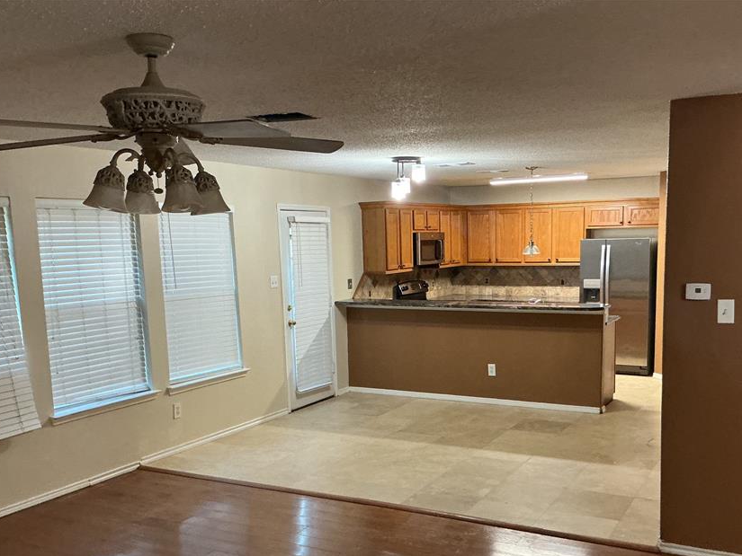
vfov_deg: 39.4
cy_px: 344
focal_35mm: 36
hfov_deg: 51.2
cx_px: 418
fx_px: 772
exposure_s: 1/60
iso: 250
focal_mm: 3
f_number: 1.8
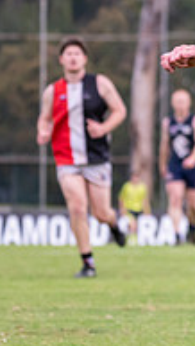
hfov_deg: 1.9
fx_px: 5764
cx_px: 517
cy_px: 187
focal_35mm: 629
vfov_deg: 3.4
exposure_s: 1/500
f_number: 6.3
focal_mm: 200
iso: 1250
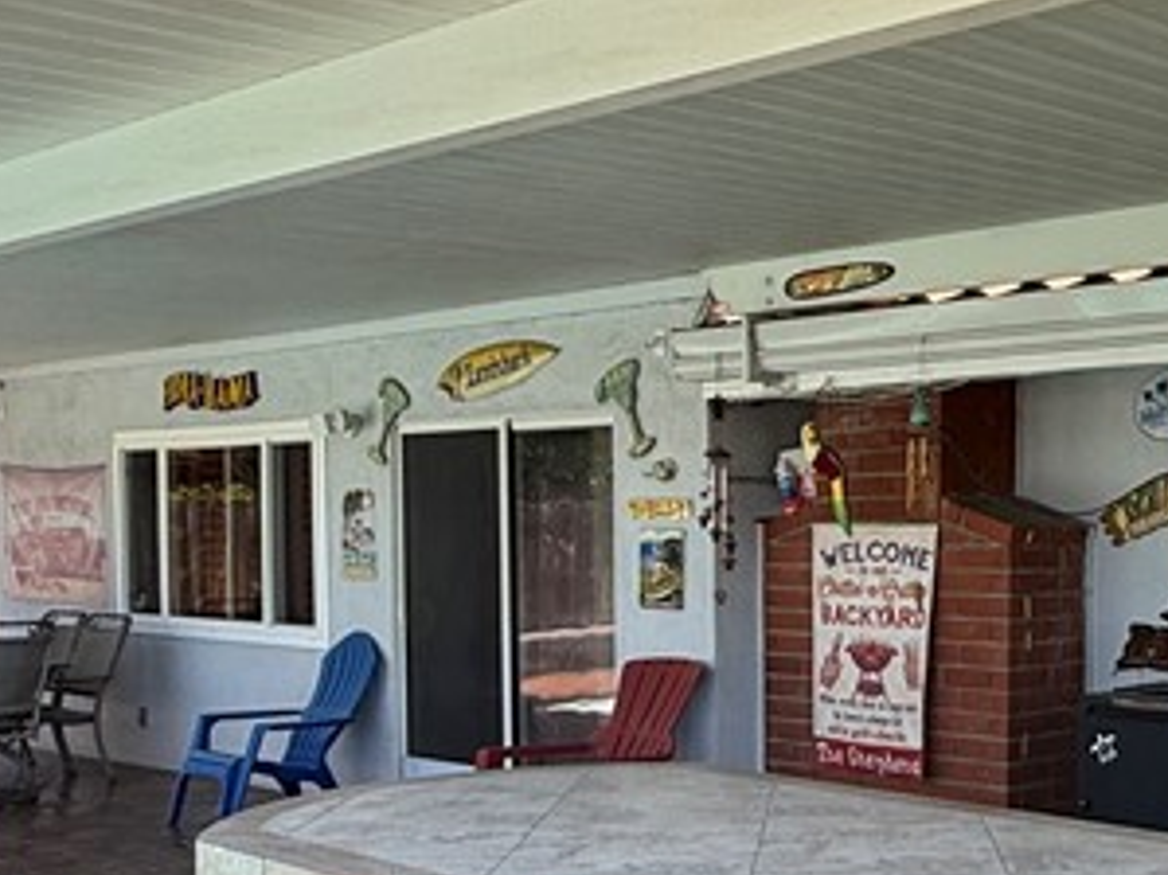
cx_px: 1156
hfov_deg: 35.9
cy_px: 613
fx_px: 1619
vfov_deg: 29.9
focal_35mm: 48
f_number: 2.2
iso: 50
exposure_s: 1/321
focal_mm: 2.22
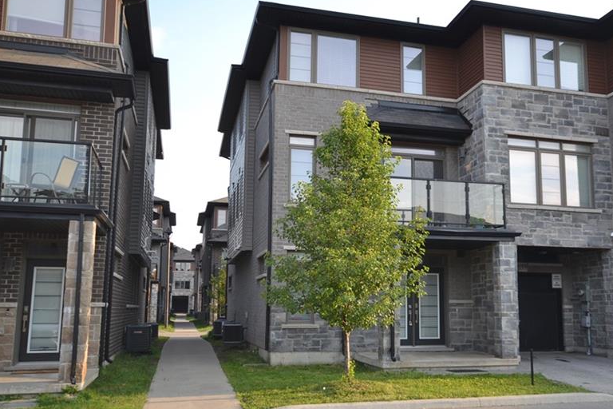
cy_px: 222
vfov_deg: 36.8
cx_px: 342
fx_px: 613
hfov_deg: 53.0
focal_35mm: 36
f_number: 5.6
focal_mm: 18
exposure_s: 1/125
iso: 160
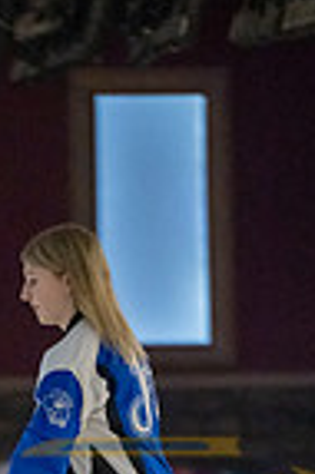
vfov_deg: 3.6
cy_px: 650
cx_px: 86
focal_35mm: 567
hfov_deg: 2.4
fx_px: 7459
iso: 4000
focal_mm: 180
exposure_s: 1/1000
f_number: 2.8
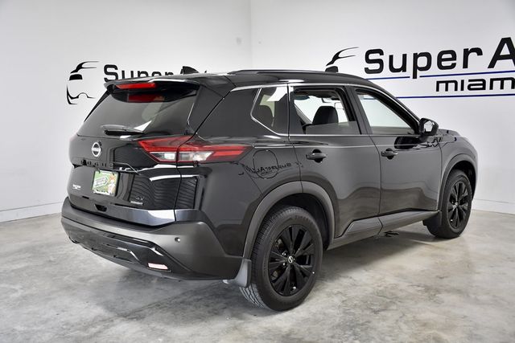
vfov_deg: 36.9
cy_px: 172
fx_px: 515
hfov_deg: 53.1
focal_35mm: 36
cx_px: 258
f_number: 4
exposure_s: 1/400
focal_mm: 24
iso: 1250
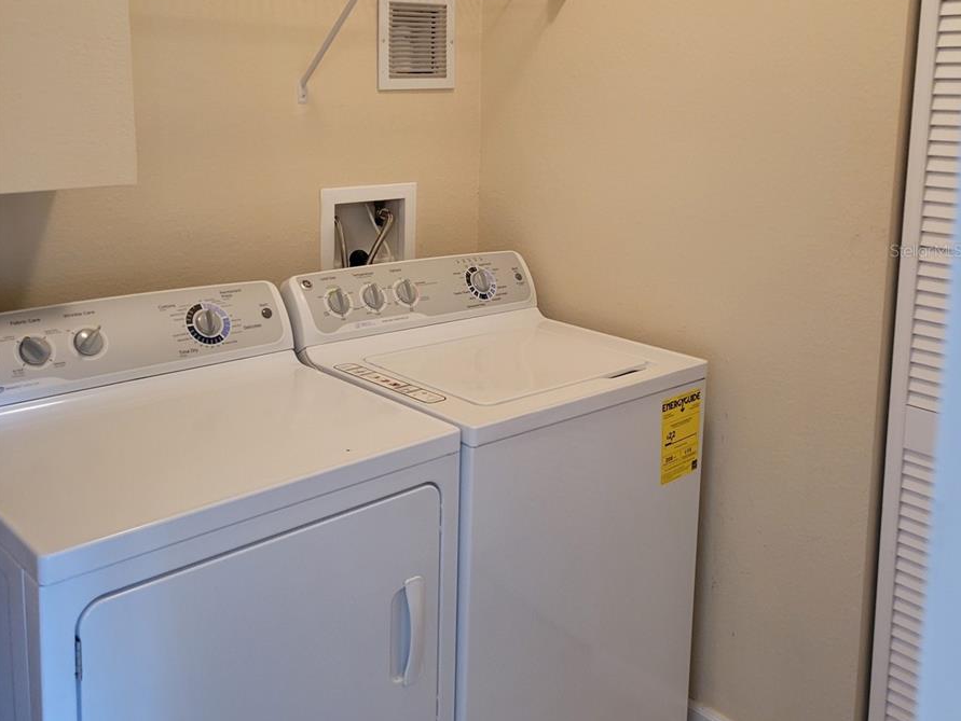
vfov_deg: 40.3
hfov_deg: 52.6
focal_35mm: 35
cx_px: 481
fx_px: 972
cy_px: 250
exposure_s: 1/40
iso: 250
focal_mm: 5.4
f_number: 1.8
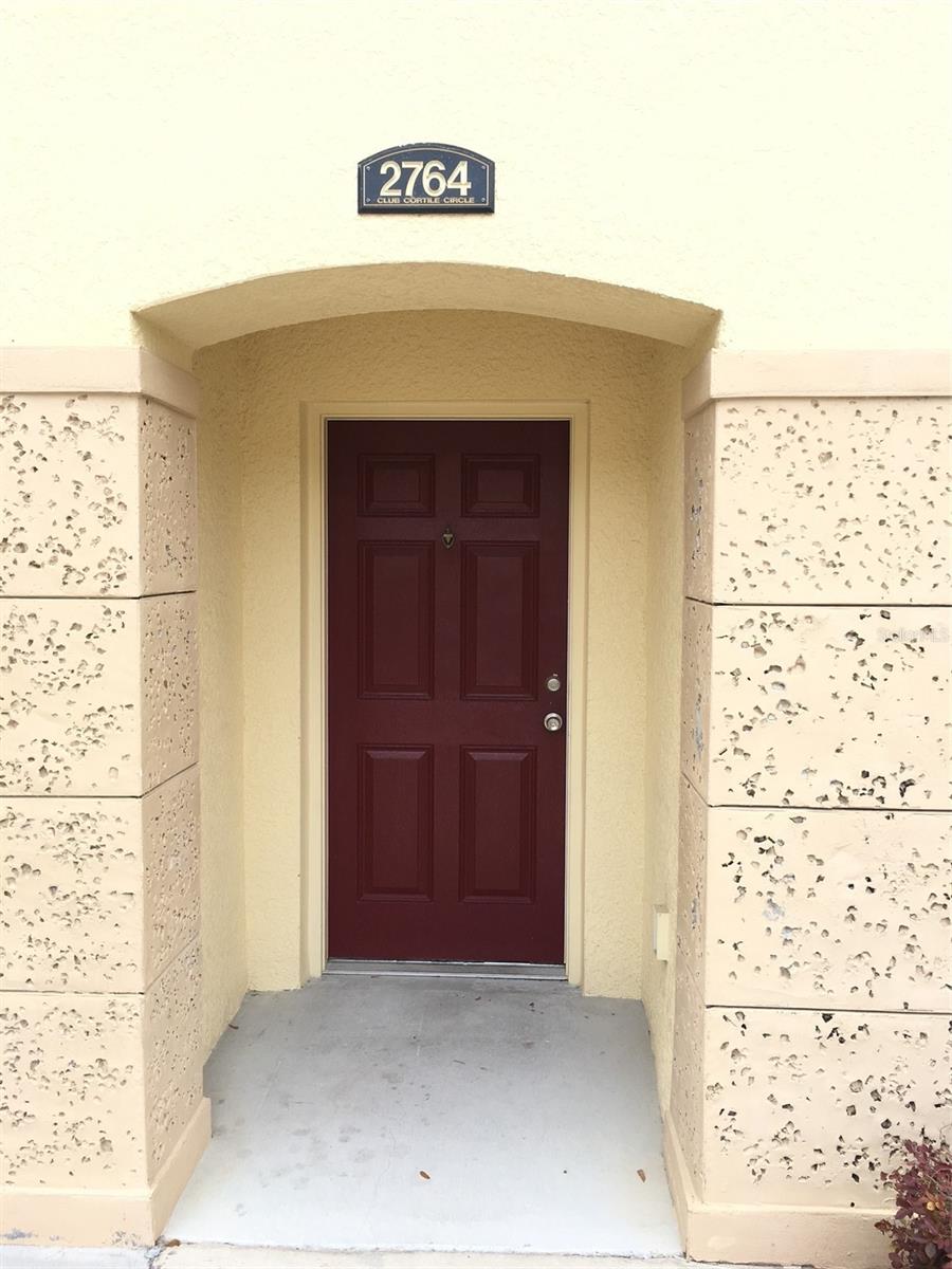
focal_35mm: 29
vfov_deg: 61.7
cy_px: 634
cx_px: 476
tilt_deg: -3.5
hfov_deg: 48.2
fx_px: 1063
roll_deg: -1.2
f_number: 2.2
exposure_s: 1/582
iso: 25
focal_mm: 4.15
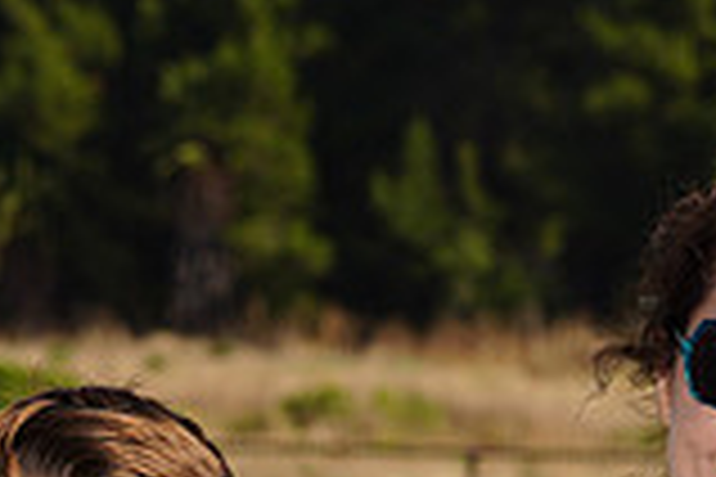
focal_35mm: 582
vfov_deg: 2.4
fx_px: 11574
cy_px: 828
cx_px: 324
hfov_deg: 3.5
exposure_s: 1/250
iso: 100
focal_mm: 160
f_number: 13
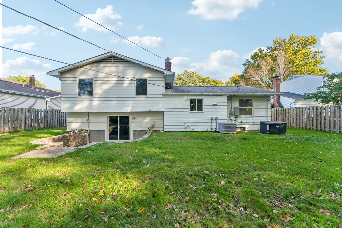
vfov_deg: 81.2
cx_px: 171
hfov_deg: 104.3
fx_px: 133
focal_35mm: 14
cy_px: 114
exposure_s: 1/125
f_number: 8
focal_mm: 14
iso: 400
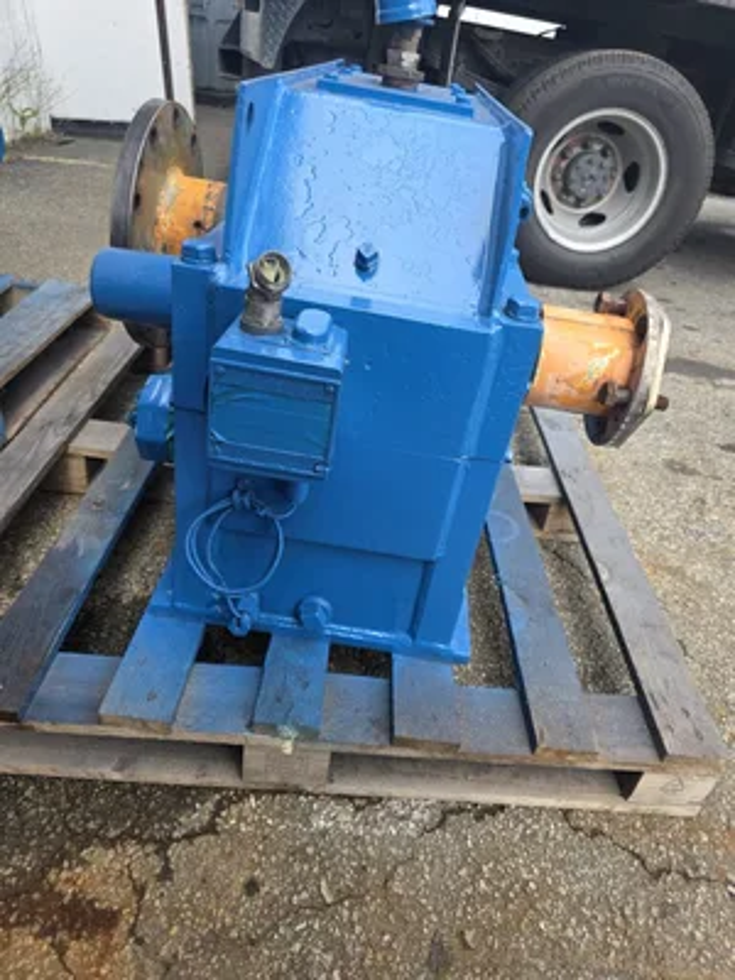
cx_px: 368
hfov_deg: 58.9
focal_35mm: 23
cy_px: 490
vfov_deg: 73.9
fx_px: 651
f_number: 1.7
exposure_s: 1/180
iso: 50
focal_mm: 6.3
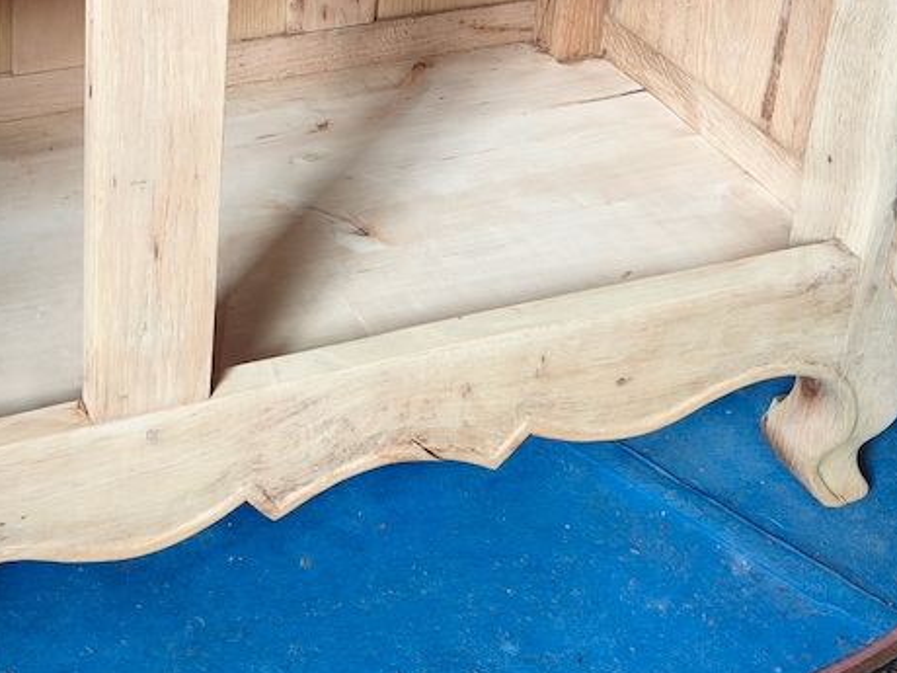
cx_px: 115
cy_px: -164
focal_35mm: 64
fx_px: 1658
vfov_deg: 21.1
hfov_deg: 29.2
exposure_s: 1/100
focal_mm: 5.35
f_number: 1.7
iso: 400
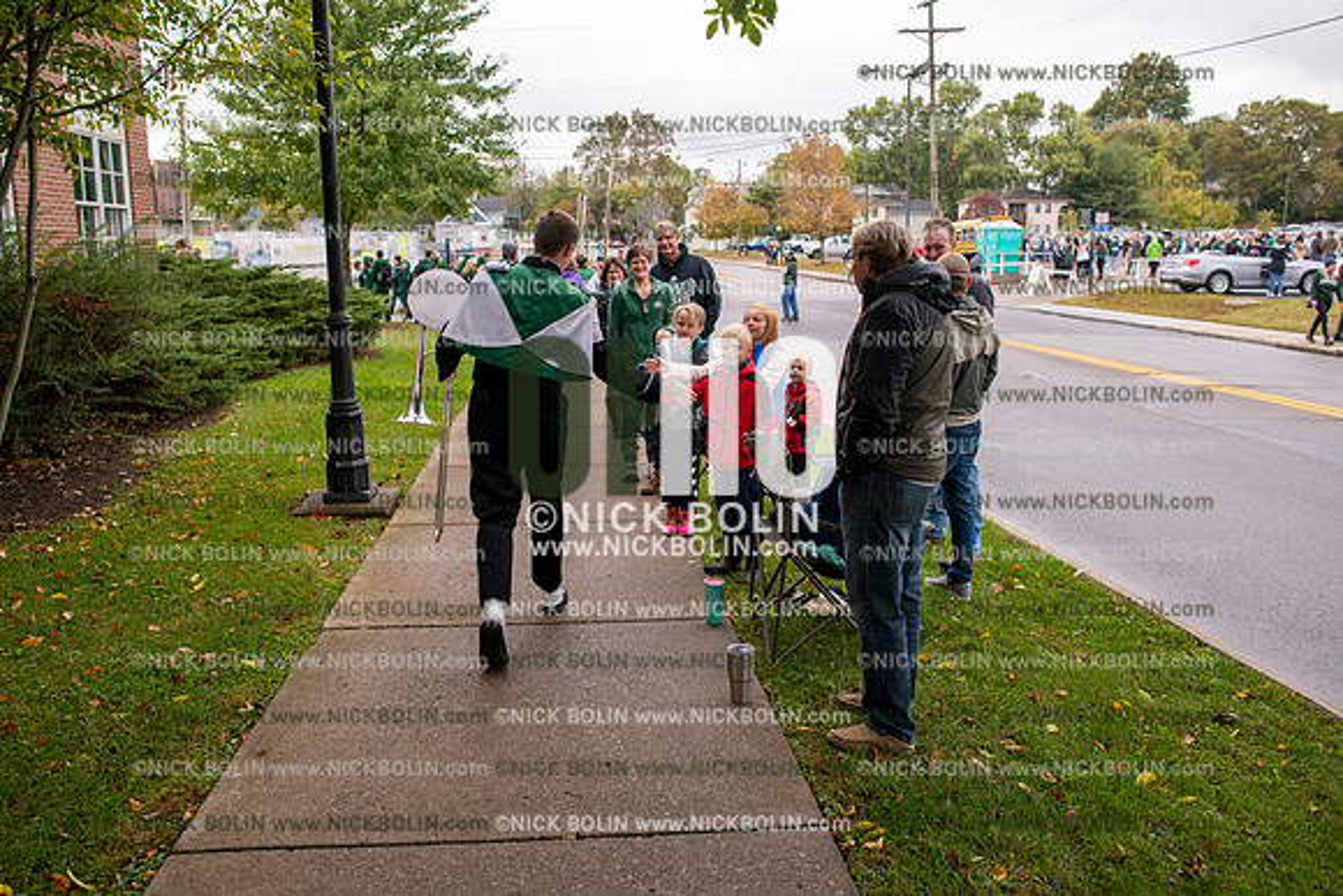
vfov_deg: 46.4
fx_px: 1045
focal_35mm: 28
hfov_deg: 65.5
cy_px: 448
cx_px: 672
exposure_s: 1/60
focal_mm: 28
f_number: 4
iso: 140
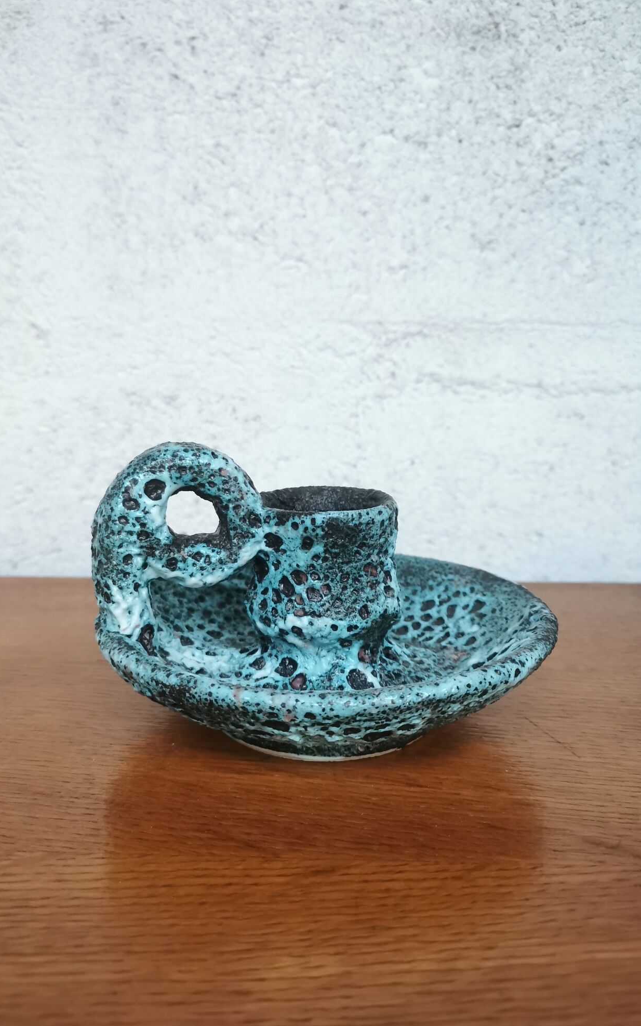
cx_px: 279
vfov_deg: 64.6
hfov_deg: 43.1
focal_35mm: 29
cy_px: 518
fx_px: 810
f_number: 1.8
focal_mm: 5.58
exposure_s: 1/20
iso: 800
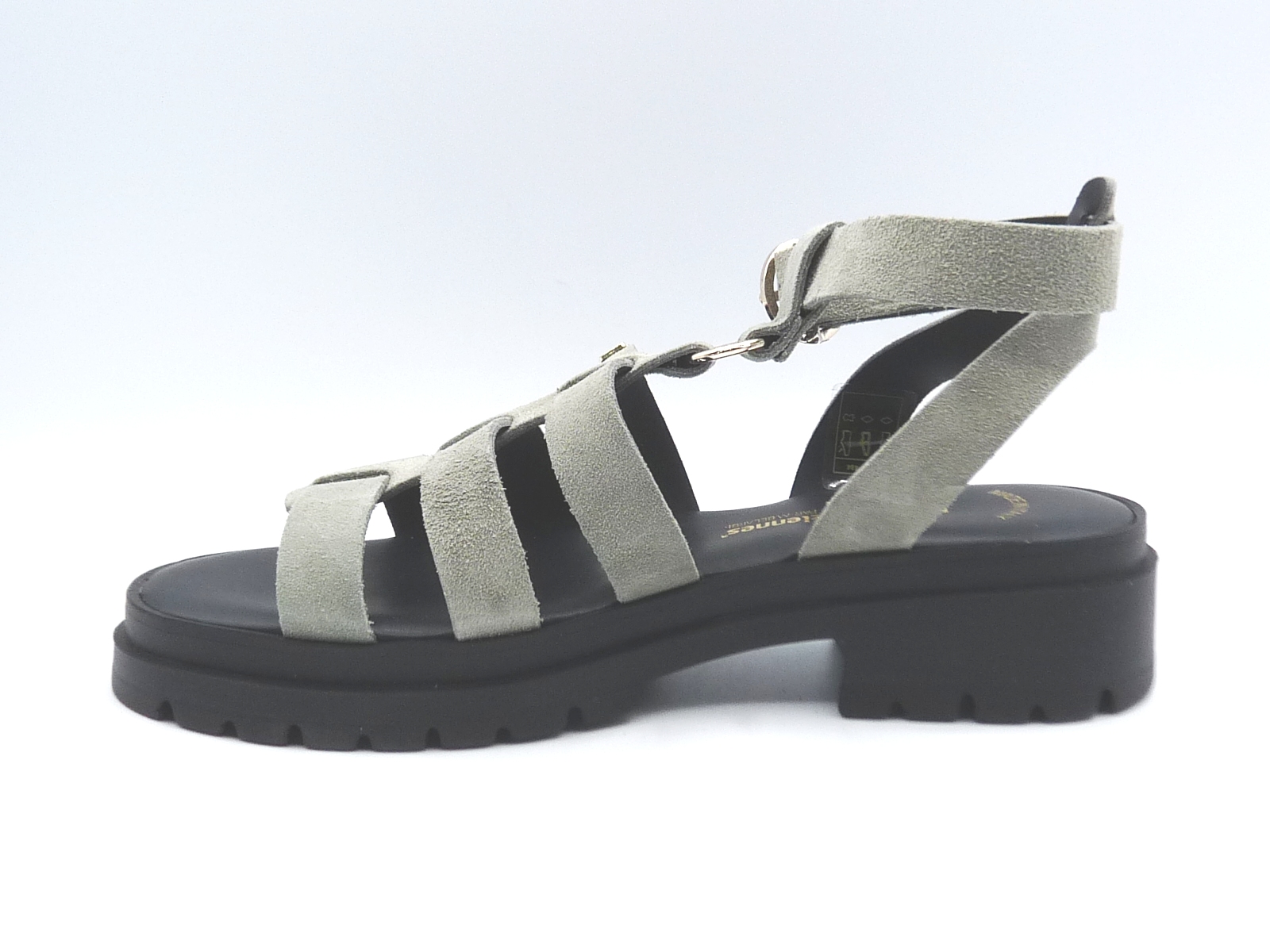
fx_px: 1761
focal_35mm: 48
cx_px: 635
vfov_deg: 30.3
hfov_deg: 39.7
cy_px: 476
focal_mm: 4.8
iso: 100
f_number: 4
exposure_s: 1/200
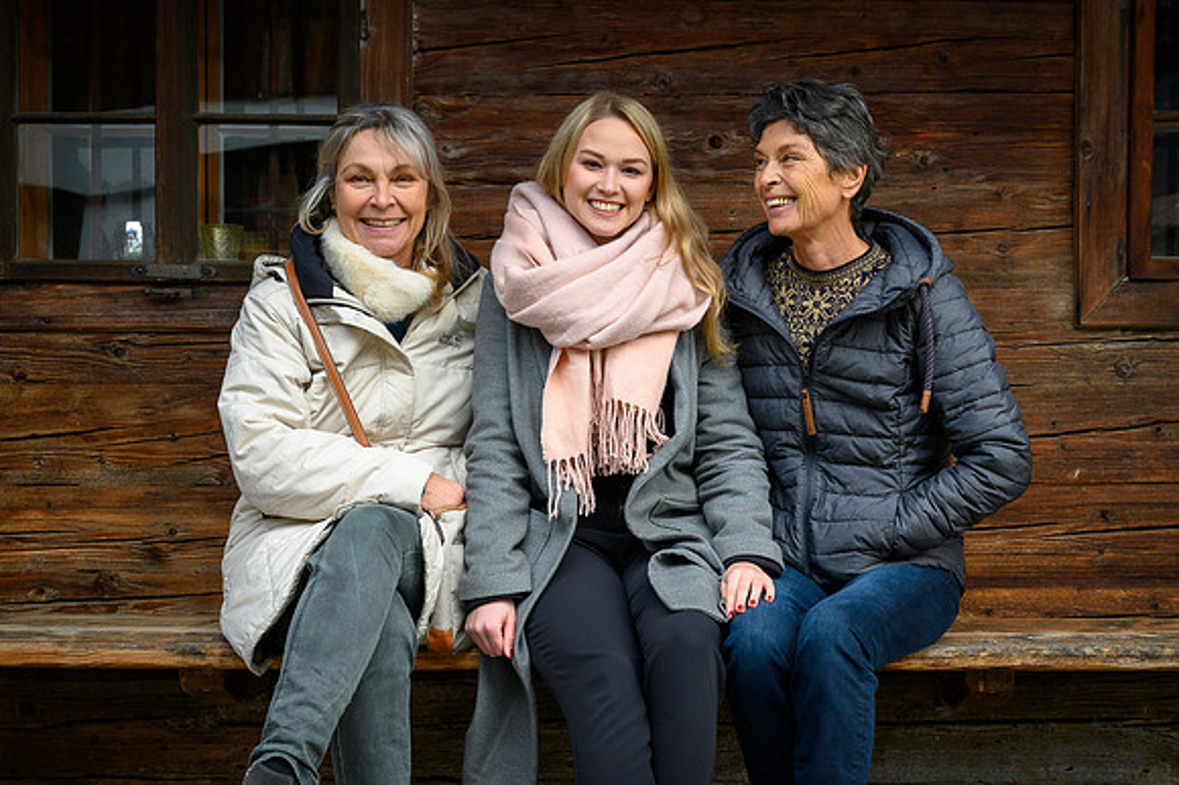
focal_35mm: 65
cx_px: 666
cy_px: 495
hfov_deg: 31.2
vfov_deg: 21.0
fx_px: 2112
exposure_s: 1/160
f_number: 6.3
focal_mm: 51
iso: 640
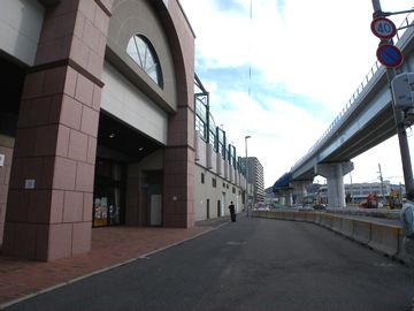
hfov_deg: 63.4
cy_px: 156
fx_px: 335
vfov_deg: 49.7
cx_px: 207
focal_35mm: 28
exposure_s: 1/265
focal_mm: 6
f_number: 5.1
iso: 64
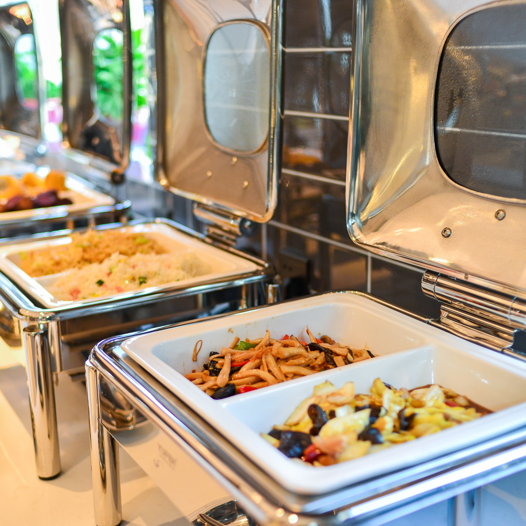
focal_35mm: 45
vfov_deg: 37.6
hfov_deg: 37.4
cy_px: 263
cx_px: 213
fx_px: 774
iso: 400
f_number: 2
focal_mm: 35
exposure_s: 1/125
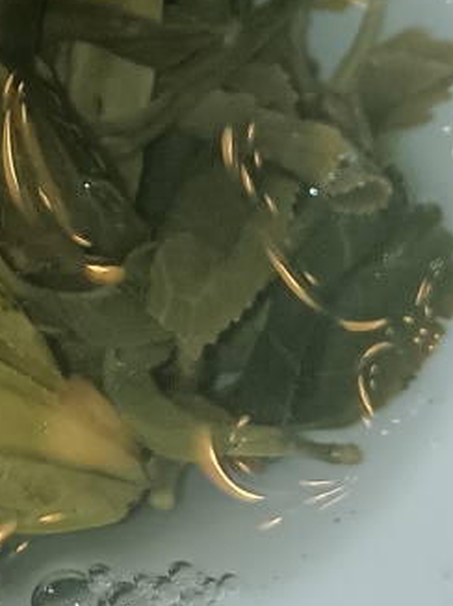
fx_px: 3092
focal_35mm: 177
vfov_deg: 11.1
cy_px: 14
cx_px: -176
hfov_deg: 8.2
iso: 569
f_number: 1.9
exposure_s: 1/50
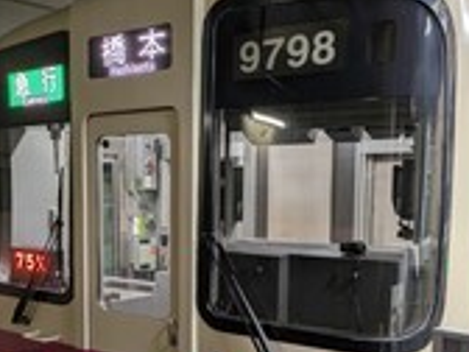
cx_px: 190
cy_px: 270
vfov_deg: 27.6
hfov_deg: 36.7
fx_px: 705
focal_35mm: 52
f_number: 1.89
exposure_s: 1/25
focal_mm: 5.43
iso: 72
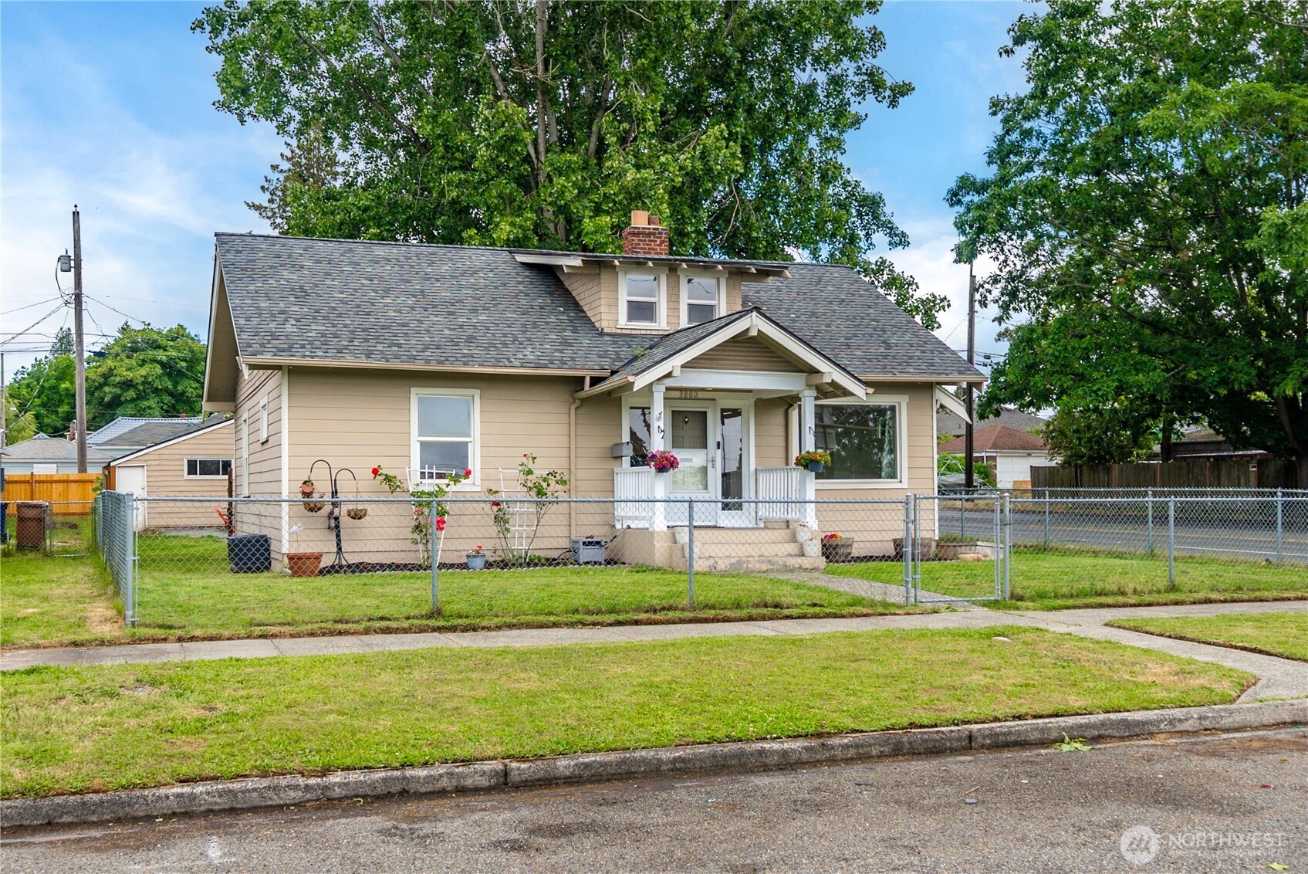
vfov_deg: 53.2
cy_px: 437
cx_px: 654
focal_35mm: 24
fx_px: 872
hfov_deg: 73.7
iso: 80
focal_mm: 24
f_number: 7.1
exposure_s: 1/50
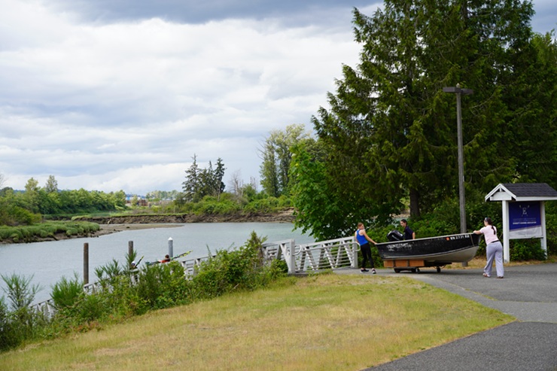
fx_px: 1067
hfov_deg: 29.2
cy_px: 186
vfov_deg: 19.7
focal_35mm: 69
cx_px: 278
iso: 100
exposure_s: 1/400
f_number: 5
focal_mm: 69
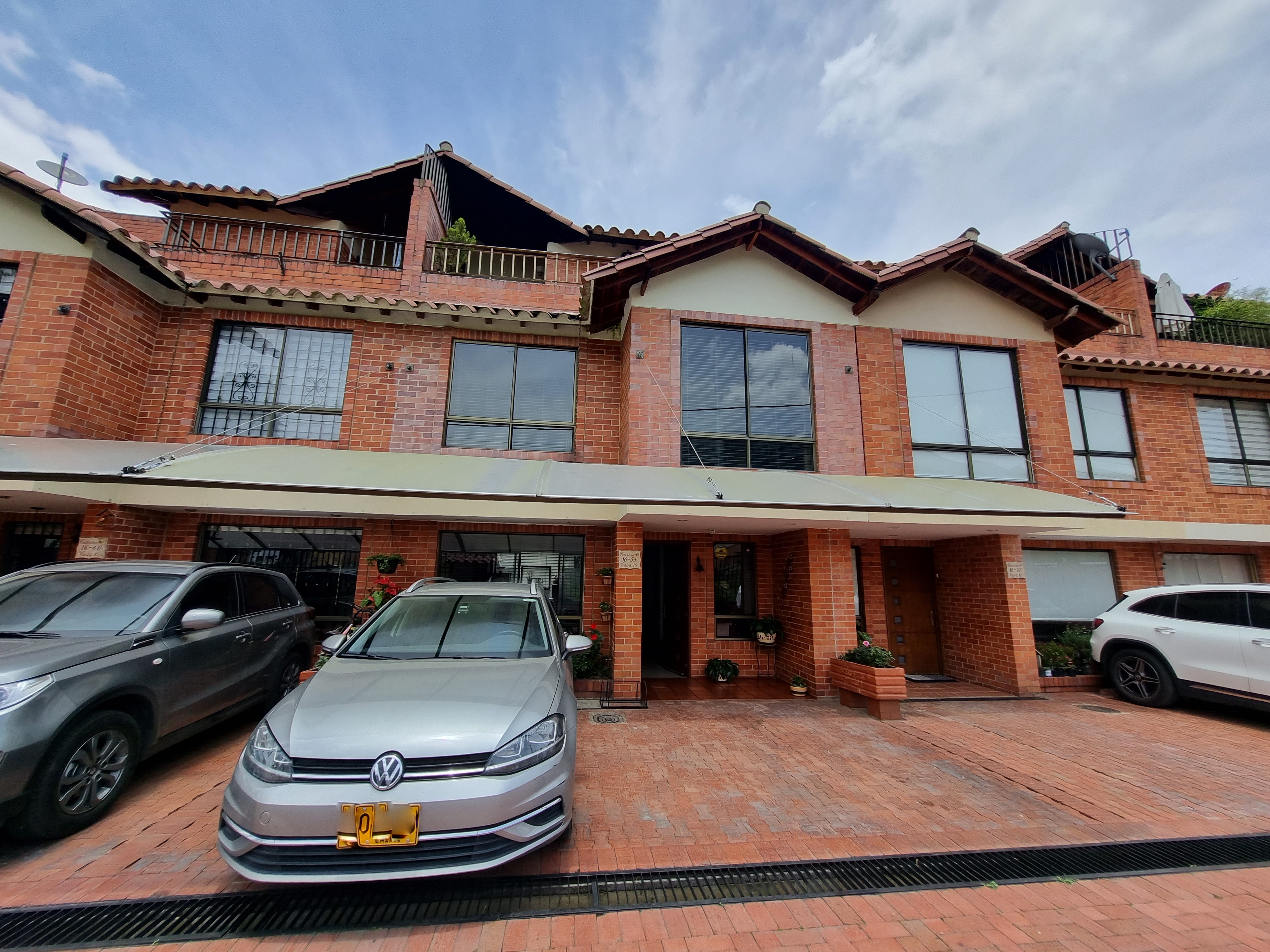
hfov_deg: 106.2
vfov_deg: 89.9
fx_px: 477
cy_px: 476
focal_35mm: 13
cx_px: 635
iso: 50
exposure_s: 1/1092
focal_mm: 1.74
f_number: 2.2
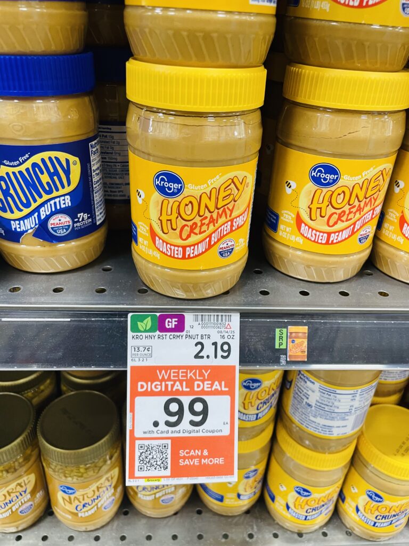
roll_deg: -2.1
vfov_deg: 67.3
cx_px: 204
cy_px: 273
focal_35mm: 26
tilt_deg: -32.6
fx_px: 410
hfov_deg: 53.1
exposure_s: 1/40
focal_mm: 4.2
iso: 160
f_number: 1.6
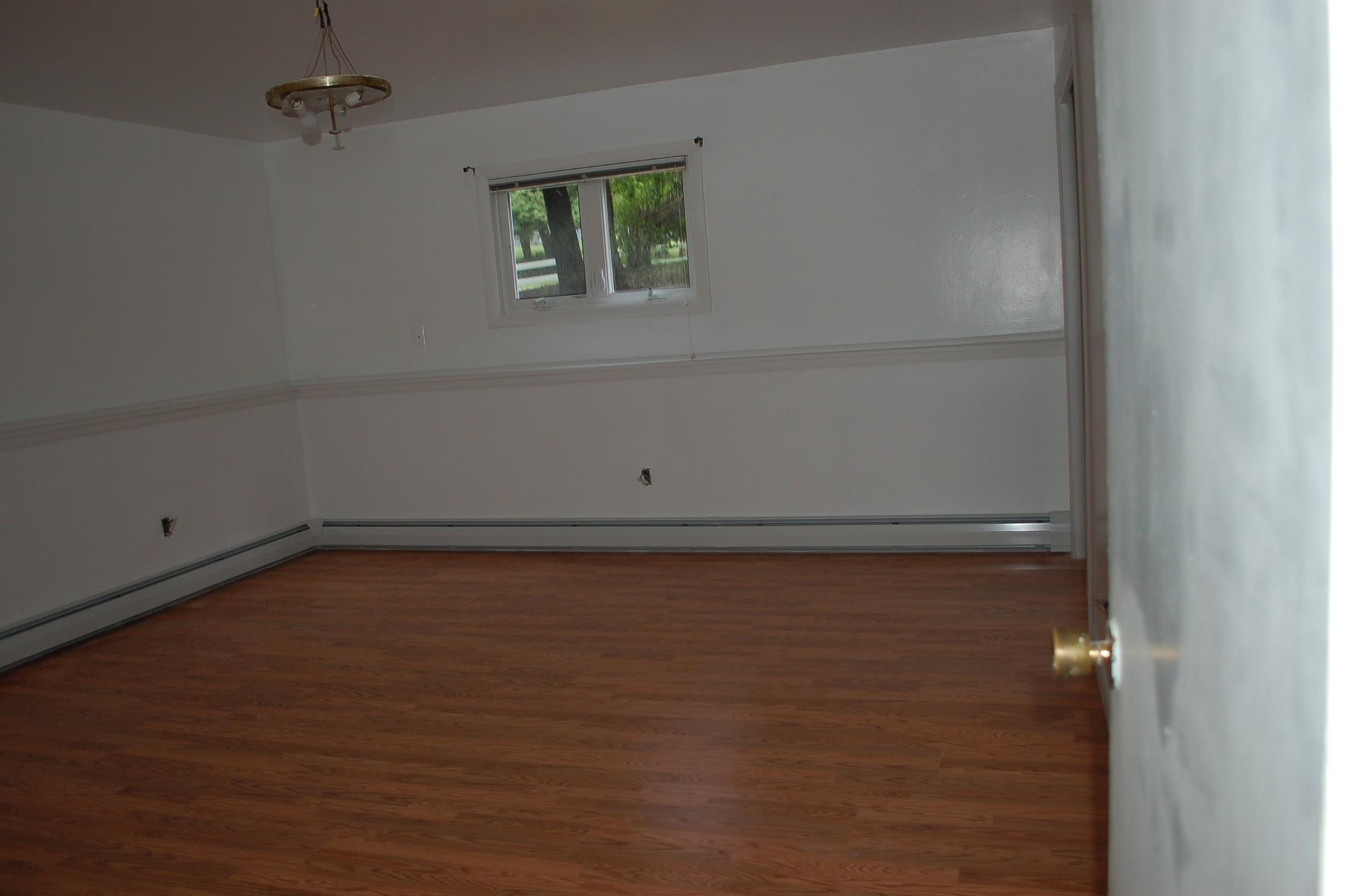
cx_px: 676
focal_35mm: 27
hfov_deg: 67.5
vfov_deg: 47.8
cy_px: 448
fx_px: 1012
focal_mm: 18
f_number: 3.5
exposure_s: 1/60
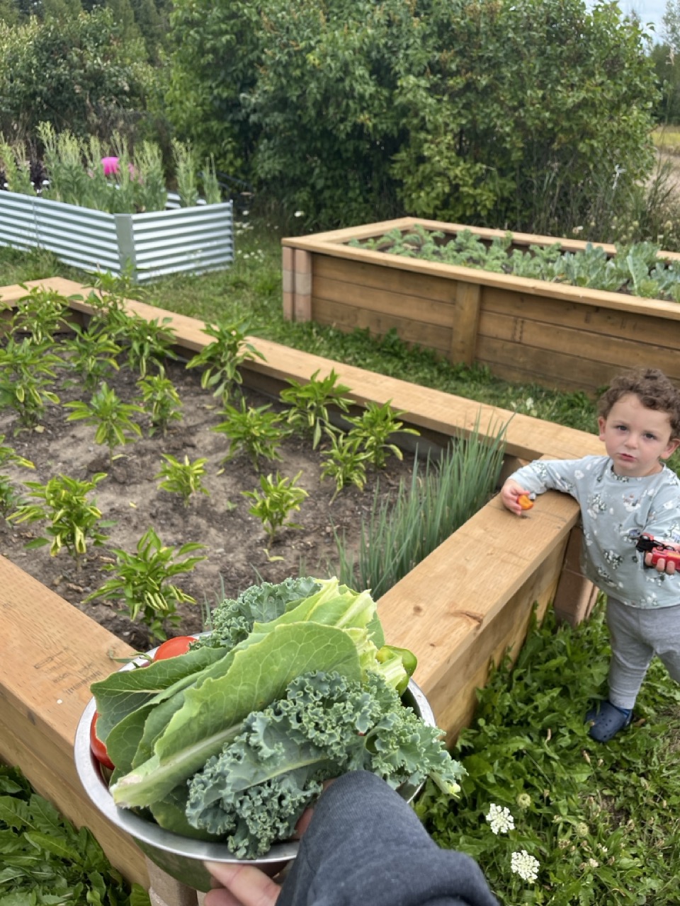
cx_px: 340
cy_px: 453
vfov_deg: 67.3
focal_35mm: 26
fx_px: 681
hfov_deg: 53.1
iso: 50
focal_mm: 5.1
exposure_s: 1/1117
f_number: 1.6
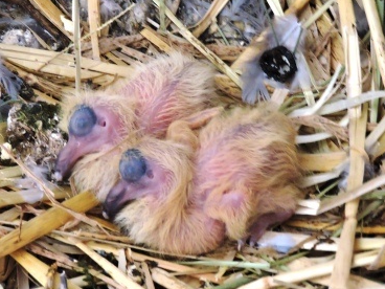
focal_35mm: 207
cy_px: 166
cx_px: 165
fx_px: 2302
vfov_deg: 7.2
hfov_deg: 9.6
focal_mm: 30.5
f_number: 5.2
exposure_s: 1/5
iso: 800
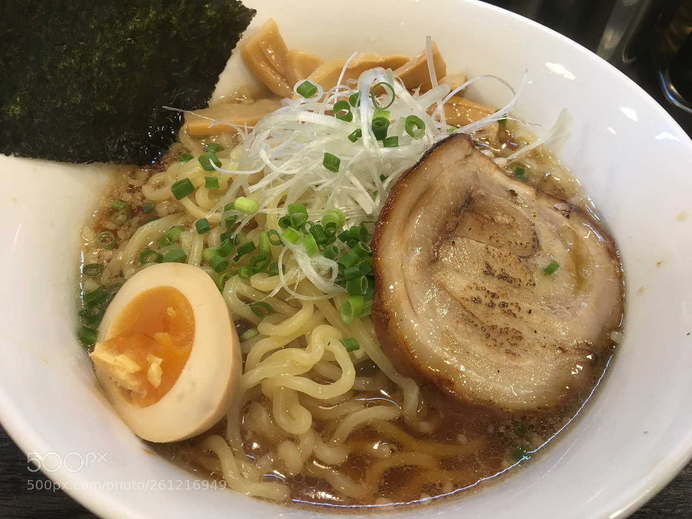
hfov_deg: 61.7
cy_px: 260
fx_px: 580
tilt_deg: -51.8
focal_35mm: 29
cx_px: 346
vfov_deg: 48.2
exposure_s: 1/30
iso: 80
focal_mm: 4.15
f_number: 2.2
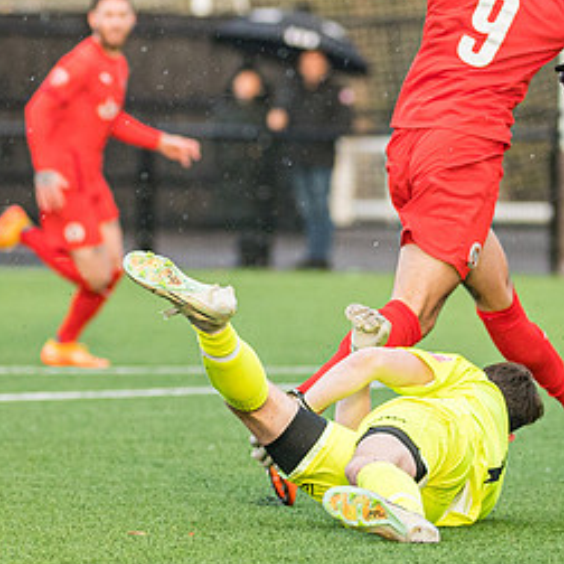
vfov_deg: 3.3
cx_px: 327
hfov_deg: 3.3
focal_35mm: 531
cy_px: 153
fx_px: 9788
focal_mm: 170
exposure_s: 1/1250
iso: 1000
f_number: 2.8
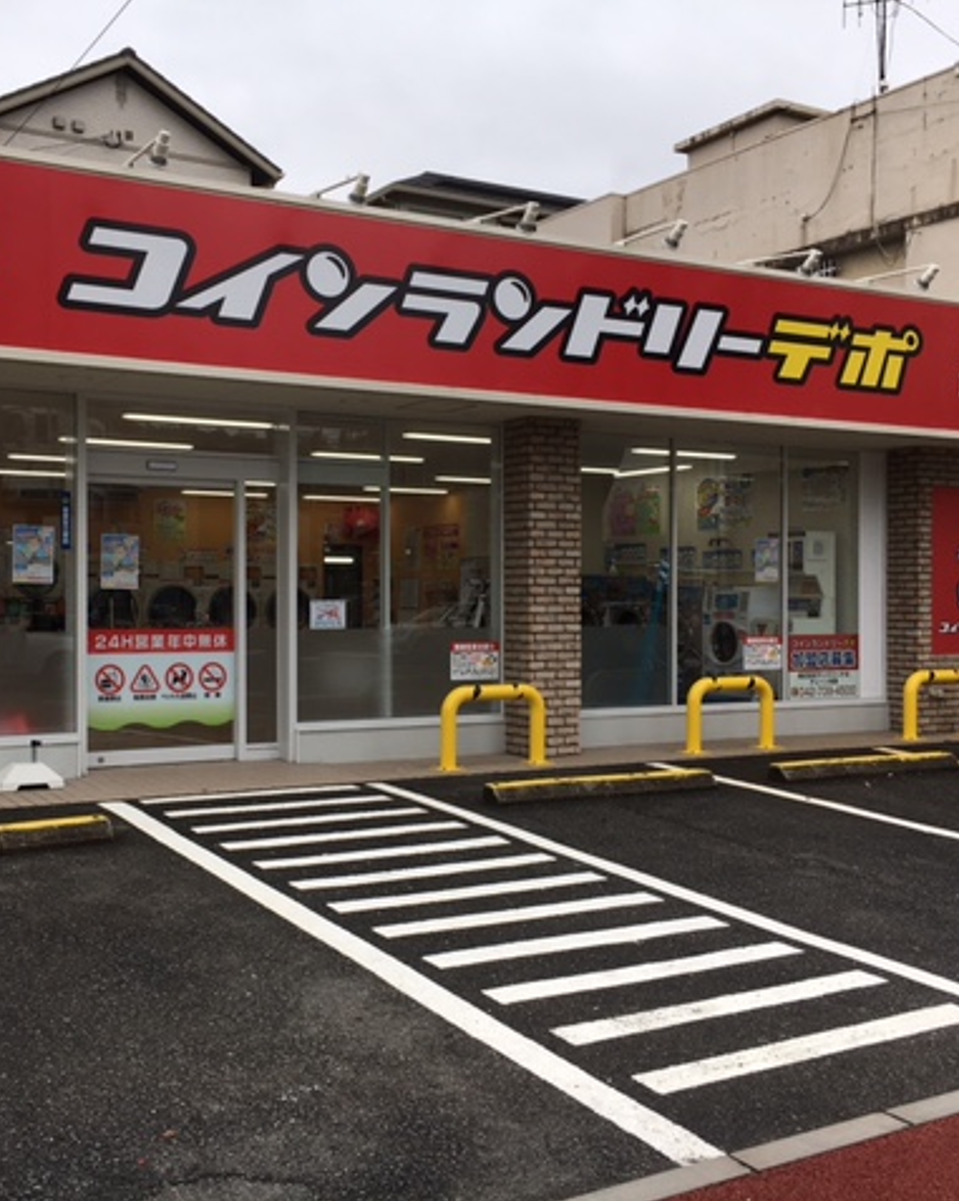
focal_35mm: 38
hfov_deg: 38.9
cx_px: 380
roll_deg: -0.4
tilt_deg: +0.1
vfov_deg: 48.0
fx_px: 1349
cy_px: 599
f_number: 2.2
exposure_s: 1/377
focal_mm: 4.15
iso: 25
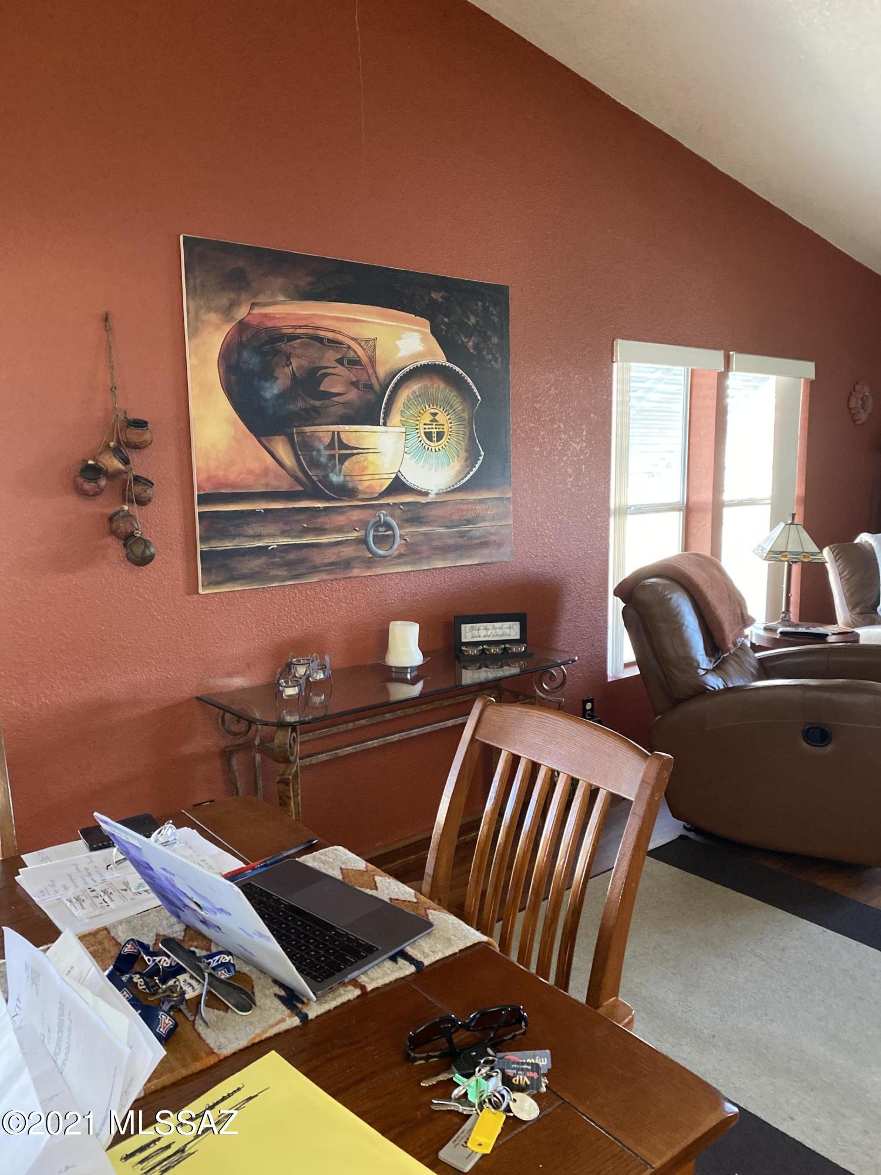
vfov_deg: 67.3
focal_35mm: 26
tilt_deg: -8.7
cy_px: 588
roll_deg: -0.1
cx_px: 440
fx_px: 882
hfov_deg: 53.1
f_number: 1.8
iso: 500
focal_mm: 4.25
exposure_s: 1/60
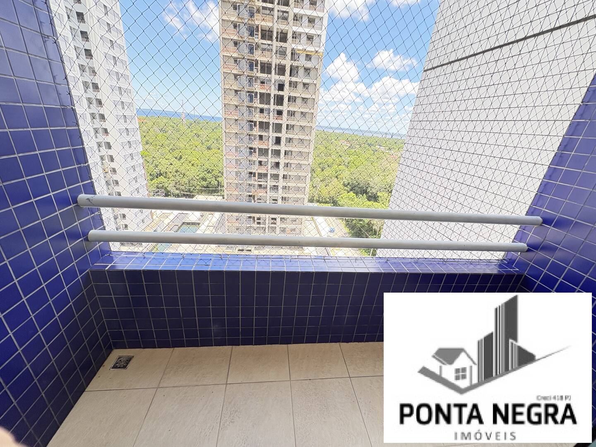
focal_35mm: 14
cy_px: 224
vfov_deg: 85.7
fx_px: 241
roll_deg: -5.4
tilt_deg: -23.0
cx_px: 298
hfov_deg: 102.1
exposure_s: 1/128
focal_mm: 2.22
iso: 80
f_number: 2.2
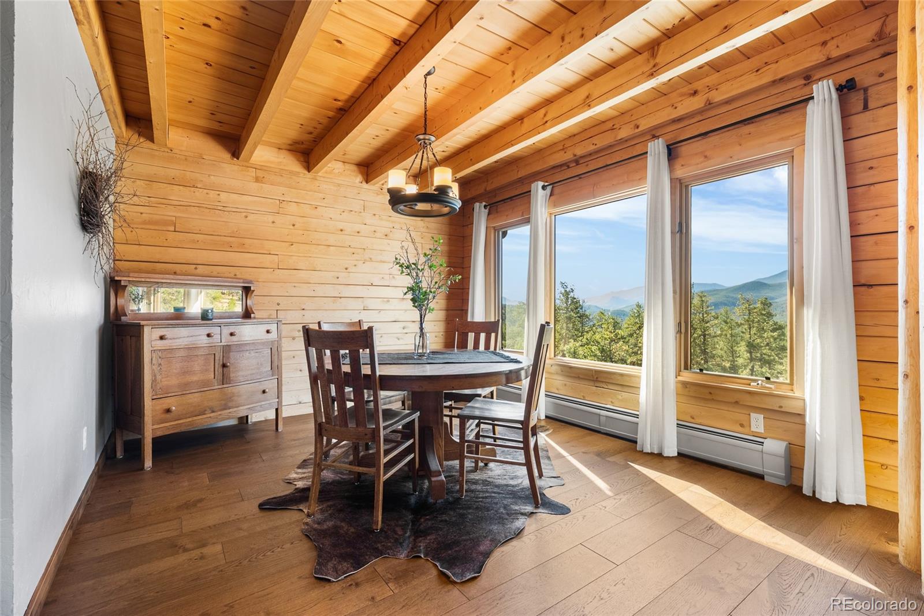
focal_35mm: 16
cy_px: 308
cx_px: 462
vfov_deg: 73.8
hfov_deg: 96.7
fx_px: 411
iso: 200
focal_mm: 16
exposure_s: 1/2
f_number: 8
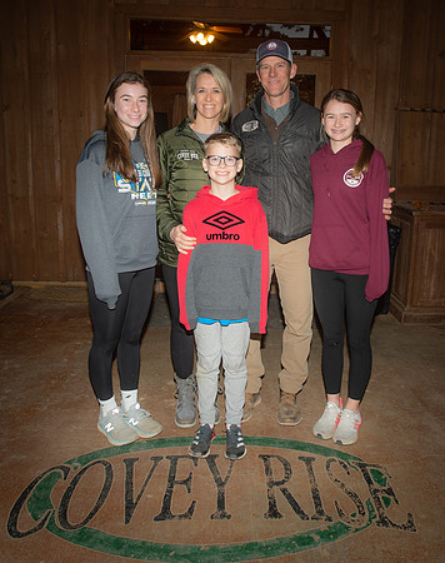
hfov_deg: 46.4
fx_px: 517
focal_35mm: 31
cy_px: 247
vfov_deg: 56.9
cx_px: 255
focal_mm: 19
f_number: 3.5
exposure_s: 1/200
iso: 500
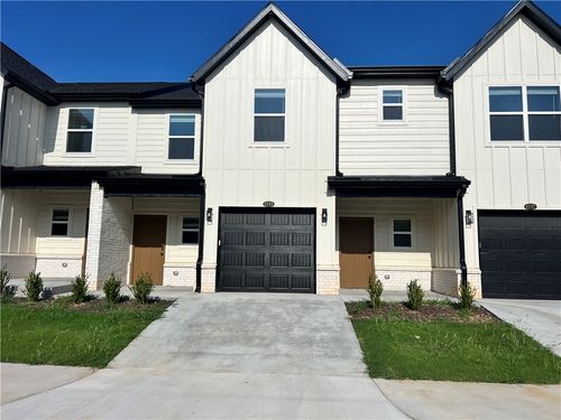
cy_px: 210
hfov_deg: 67.3
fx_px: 421
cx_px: 280
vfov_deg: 53.1
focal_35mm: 26
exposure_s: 1/14286
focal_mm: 5.7
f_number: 1.5
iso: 50
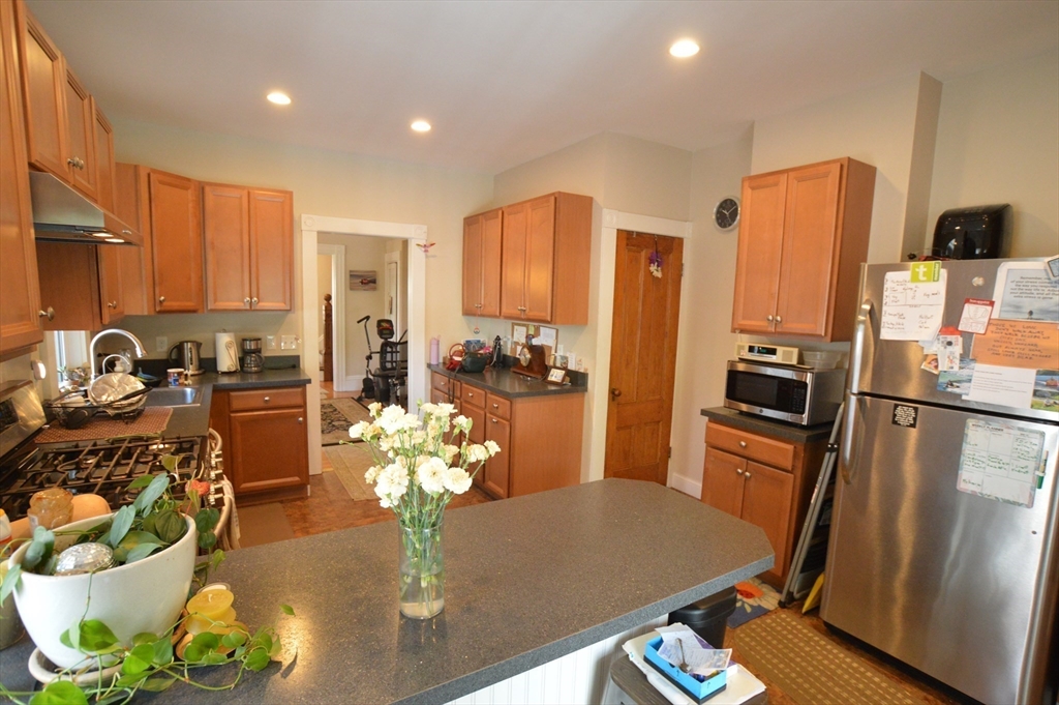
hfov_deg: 95.0
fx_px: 485
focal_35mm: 16
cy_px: 352
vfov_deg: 72.0
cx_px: 530
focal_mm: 11
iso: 1800
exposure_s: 1/60
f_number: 4.5
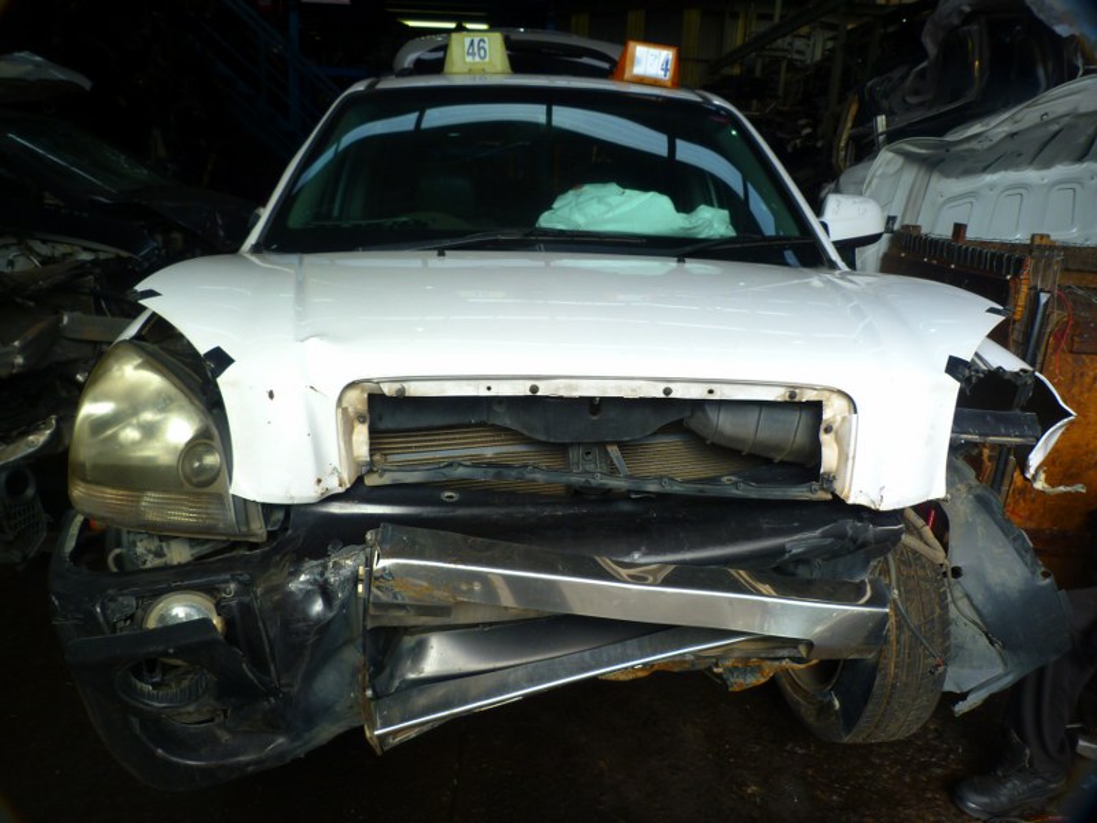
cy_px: 412
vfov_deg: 54.9
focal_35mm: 25
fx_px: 792
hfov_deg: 69.4
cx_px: 548
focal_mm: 4.5
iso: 80
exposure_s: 1/100
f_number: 4
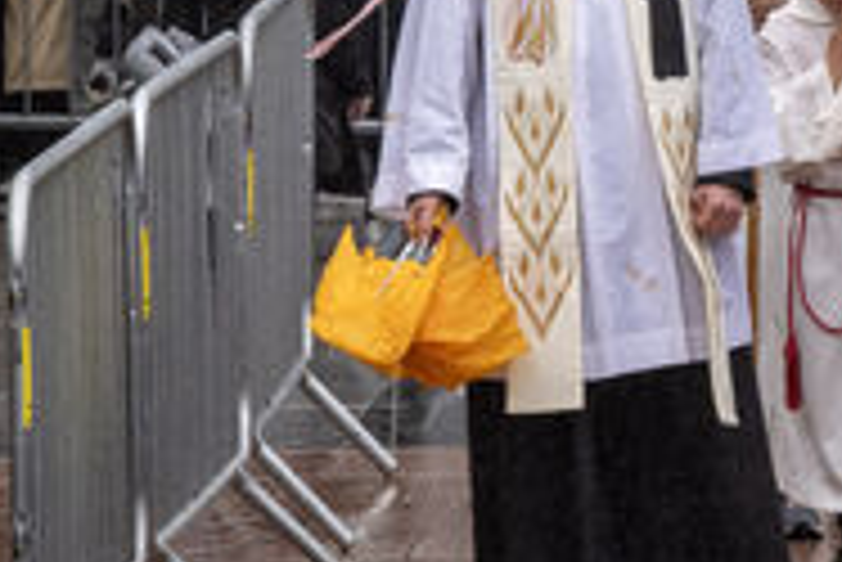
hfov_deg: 3.4
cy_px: -241
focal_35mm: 605
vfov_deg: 2.3
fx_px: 14161
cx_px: 1283
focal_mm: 195
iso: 1600
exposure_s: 1/1000
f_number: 9
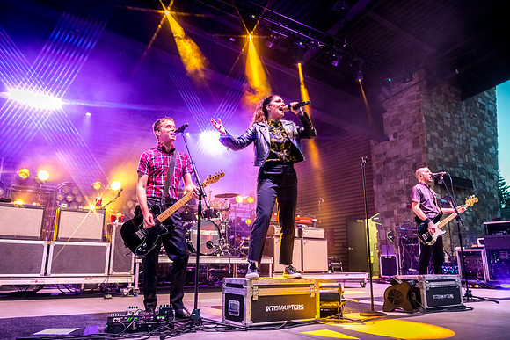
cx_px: 255
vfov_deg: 46.4
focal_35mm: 28
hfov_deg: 65.5
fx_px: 397
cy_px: 170
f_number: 3.2
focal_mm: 28
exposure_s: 1/125
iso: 5000
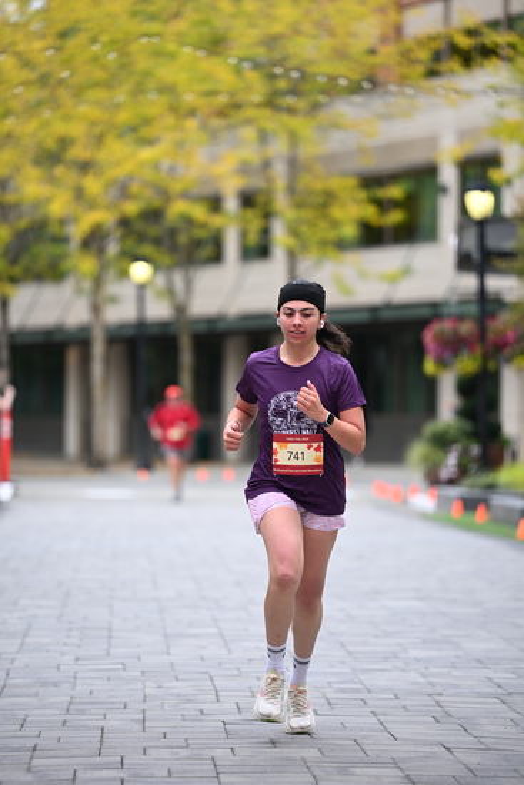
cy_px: 392
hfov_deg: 8.3
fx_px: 3600
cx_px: 262
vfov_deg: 12.4
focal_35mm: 165
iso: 640
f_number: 2.8
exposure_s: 1/1600
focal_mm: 165
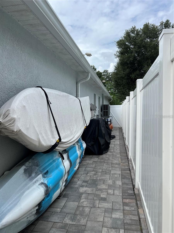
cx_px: 87
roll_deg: +0.7
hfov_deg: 53.1
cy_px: 116
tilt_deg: -2.5
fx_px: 174
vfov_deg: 67.3
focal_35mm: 26
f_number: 1.5
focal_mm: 5.7
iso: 50
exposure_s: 1/3077
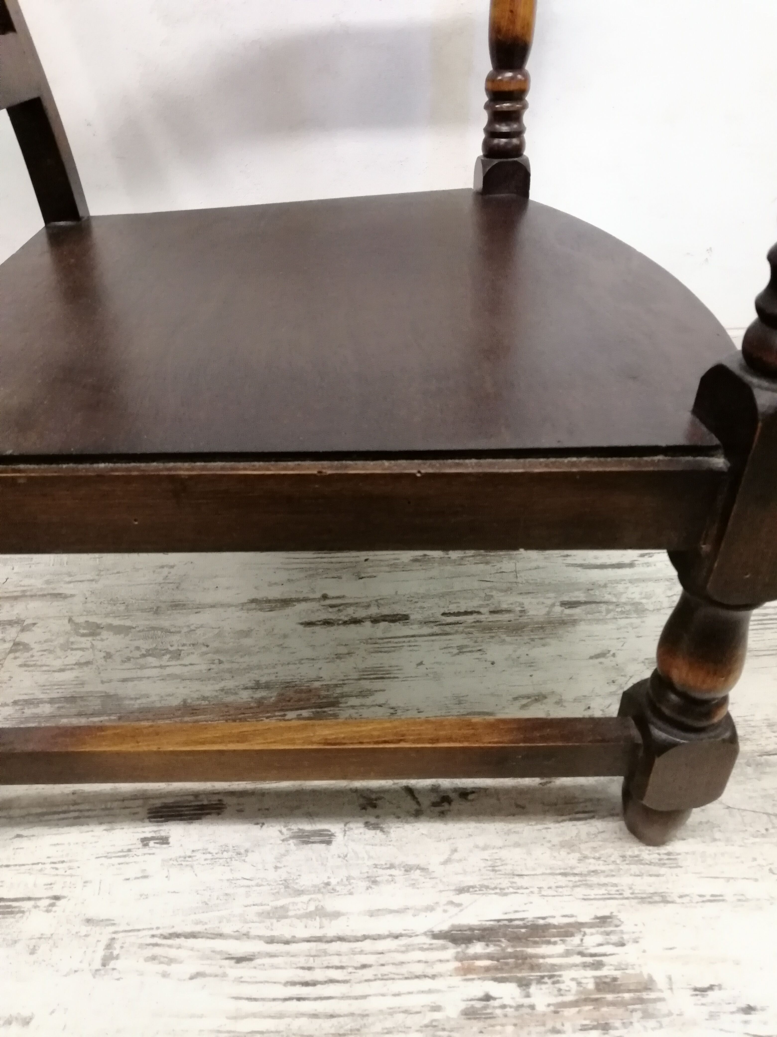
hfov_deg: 56.8
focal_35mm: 24
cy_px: 518
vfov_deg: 71.6
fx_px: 718
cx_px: 388
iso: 160
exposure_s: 1/33.3
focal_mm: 2.38
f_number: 2.2
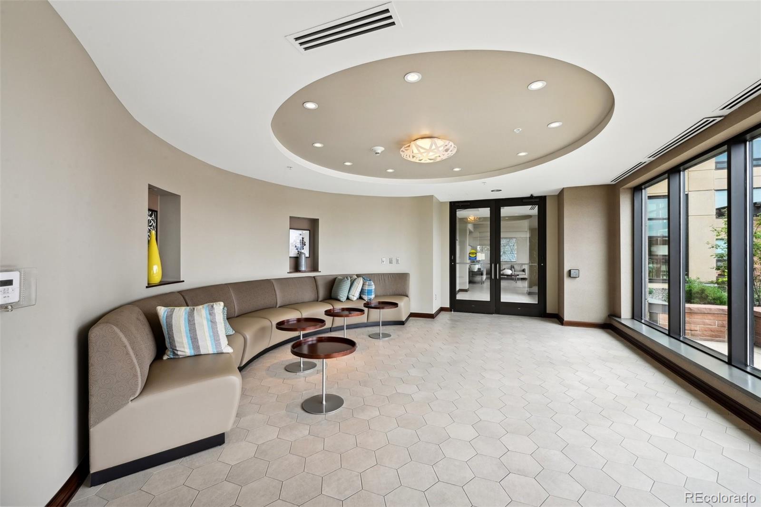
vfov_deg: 81.2
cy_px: 254
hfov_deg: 104.3
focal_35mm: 14
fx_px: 296
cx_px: 380
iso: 400
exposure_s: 1/30
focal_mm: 14
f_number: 11
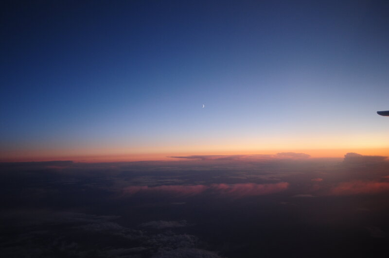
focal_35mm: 33
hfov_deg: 57.3
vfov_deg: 39.9
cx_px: 194
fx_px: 356
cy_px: 129
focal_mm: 22
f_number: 4
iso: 400
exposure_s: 1/160
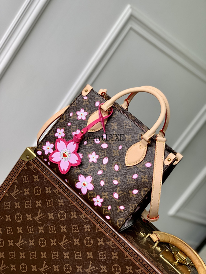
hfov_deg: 28.0
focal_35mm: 52
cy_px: 137
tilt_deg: -13.2
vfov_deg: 36.8
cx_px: 103
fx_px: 413
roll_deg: -36.2
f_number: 2.4
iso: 16
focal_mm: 6
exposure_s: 1/146
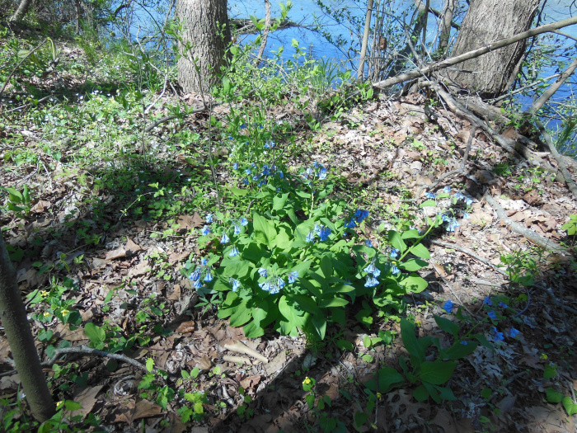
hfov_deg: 69.4
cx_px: 288
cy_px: 216
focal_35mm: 25
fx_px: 417
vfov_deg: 54.9
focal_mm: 4.5
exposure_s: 1/400
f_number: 3.5
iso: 125
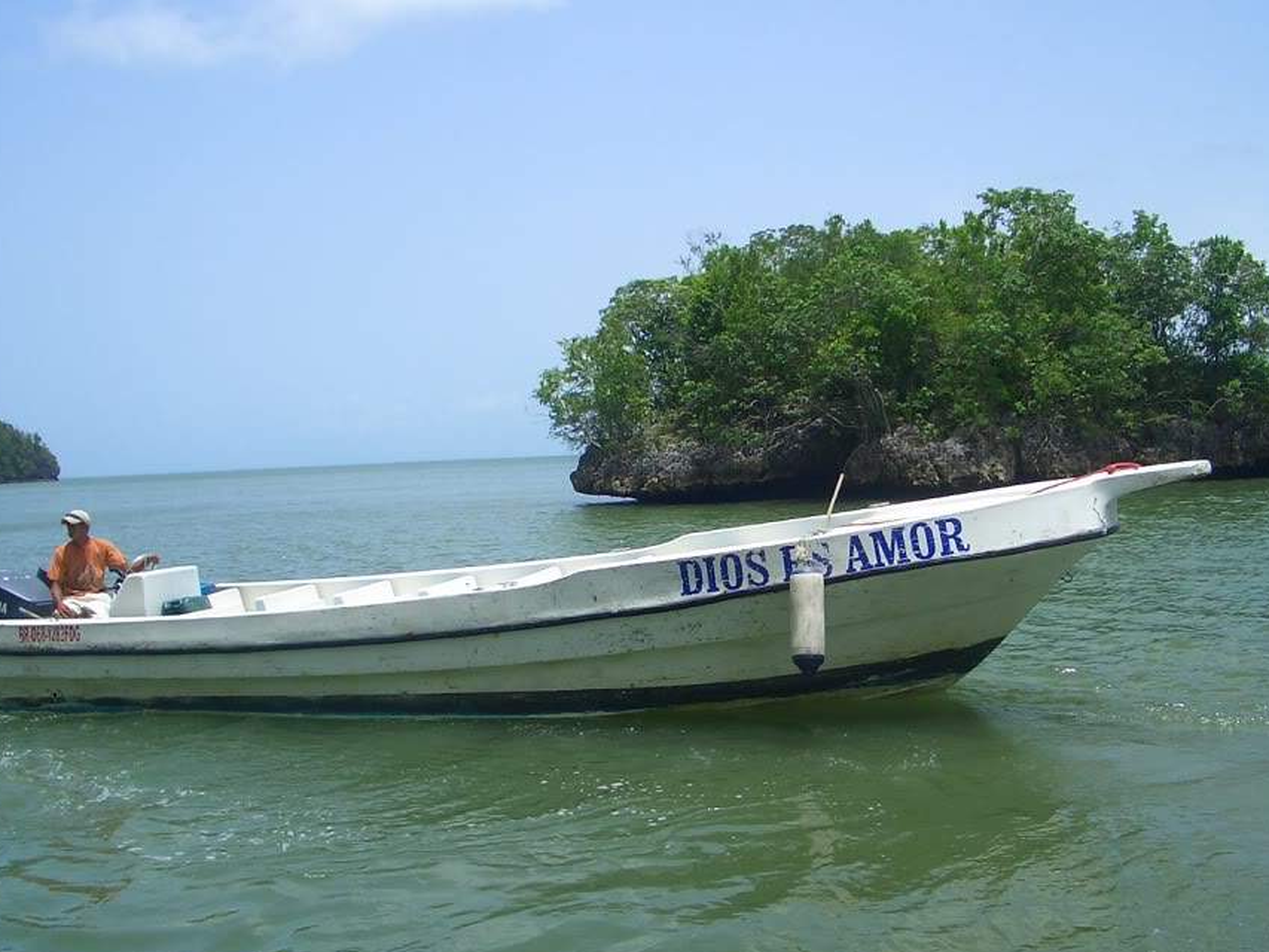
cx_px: 644
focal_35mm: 42
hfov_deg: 44.8
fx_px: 1540
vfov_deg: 34.3
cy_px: 522
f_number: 4.3
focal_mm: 5.8
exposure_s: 1/640
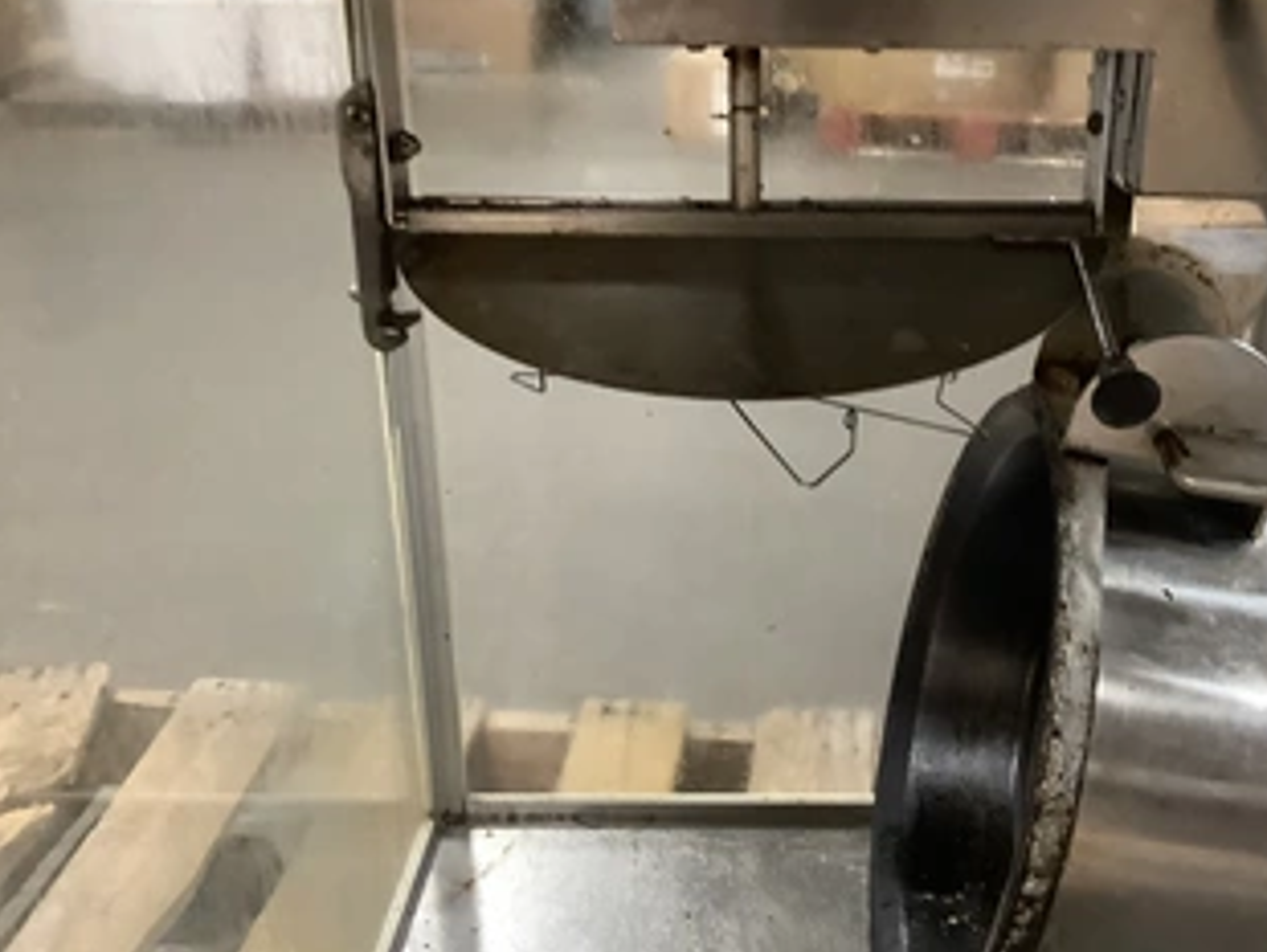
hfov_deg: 46.3
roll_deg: -1.9
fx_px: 1465
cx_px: 805
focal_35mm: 40
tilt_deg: -23.0
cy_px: 490
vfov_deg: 36.0
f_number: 2.4
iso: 400
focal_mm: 3.3
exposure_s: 1/30
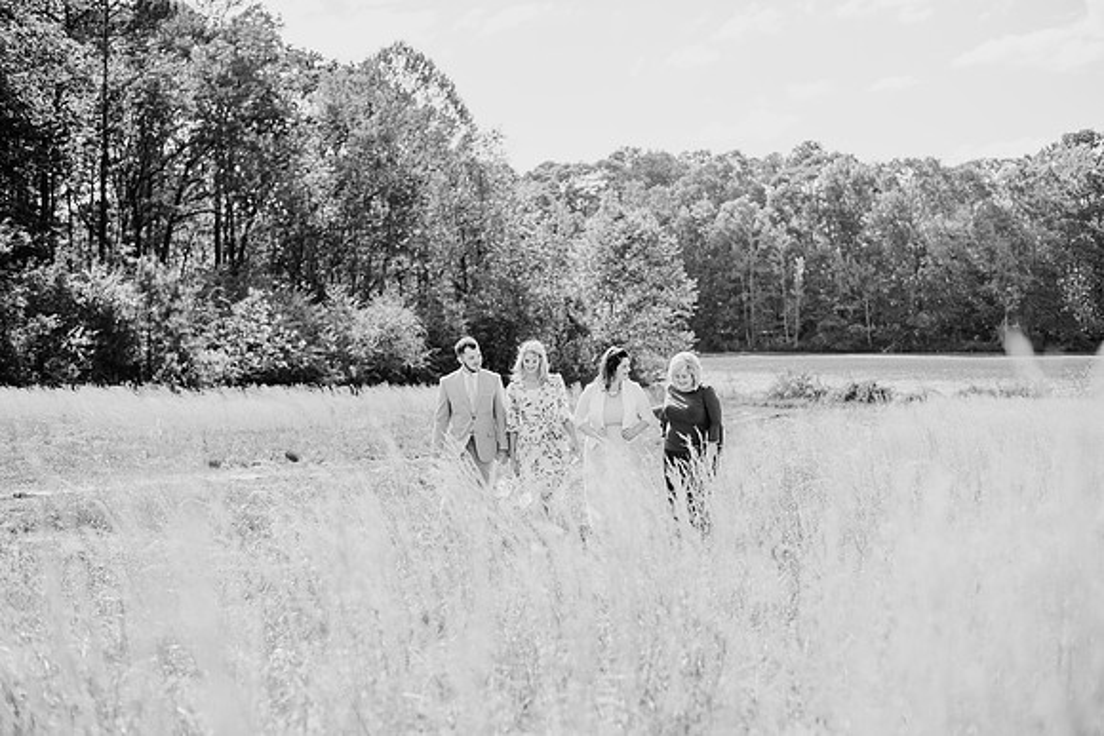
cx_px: 552
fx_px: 1534
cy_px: 368
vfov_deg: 27.0
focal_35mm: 50
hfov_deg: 39.6
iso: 100
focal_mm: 50
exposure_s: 1/1000
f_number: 2.8
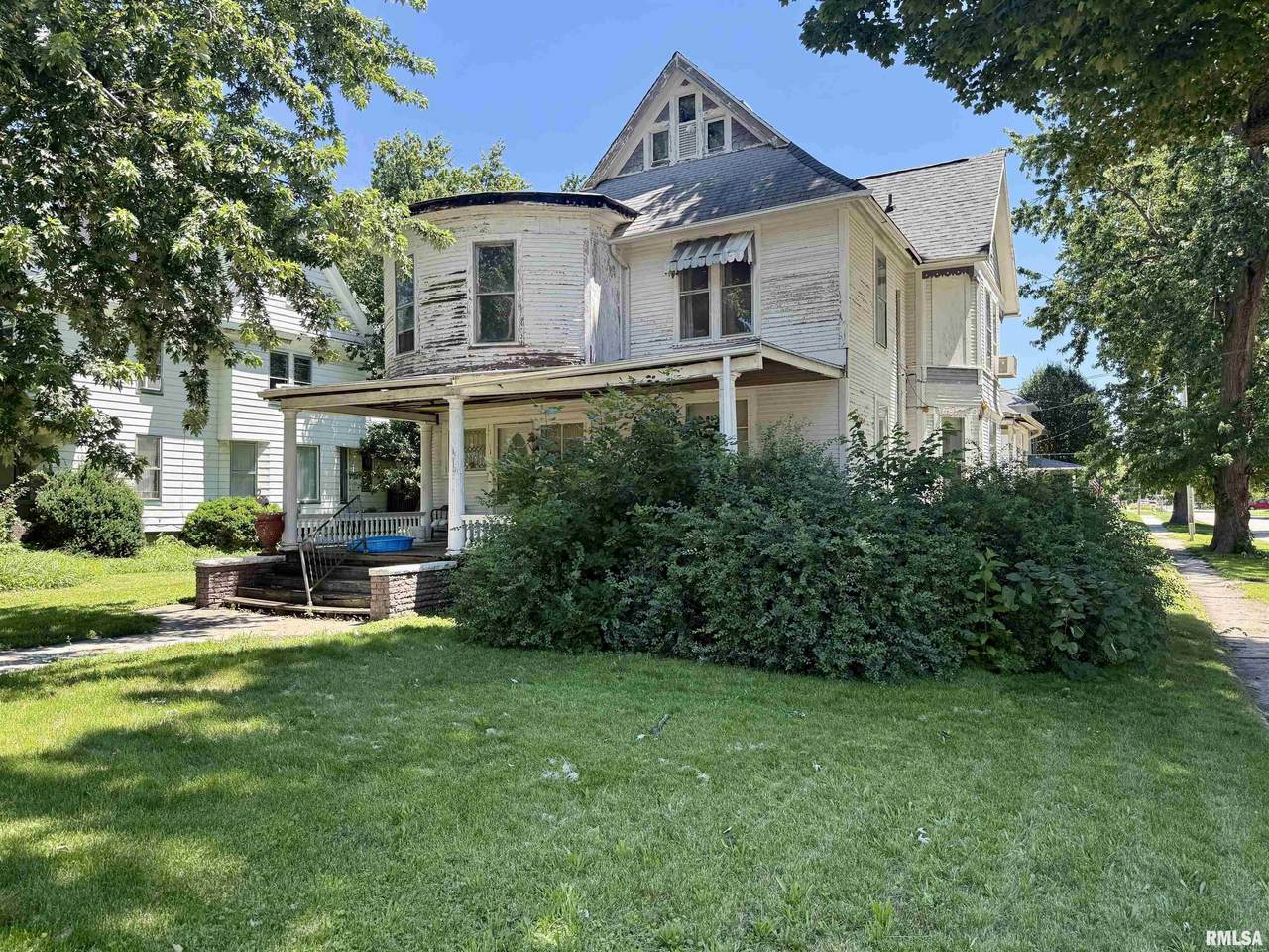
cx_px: 634
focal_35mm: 24
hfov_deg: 71.6
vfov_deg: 56.8
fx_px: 880
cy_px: 476
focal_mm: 6.76
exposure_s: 1/1018
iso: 100
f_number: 1.78
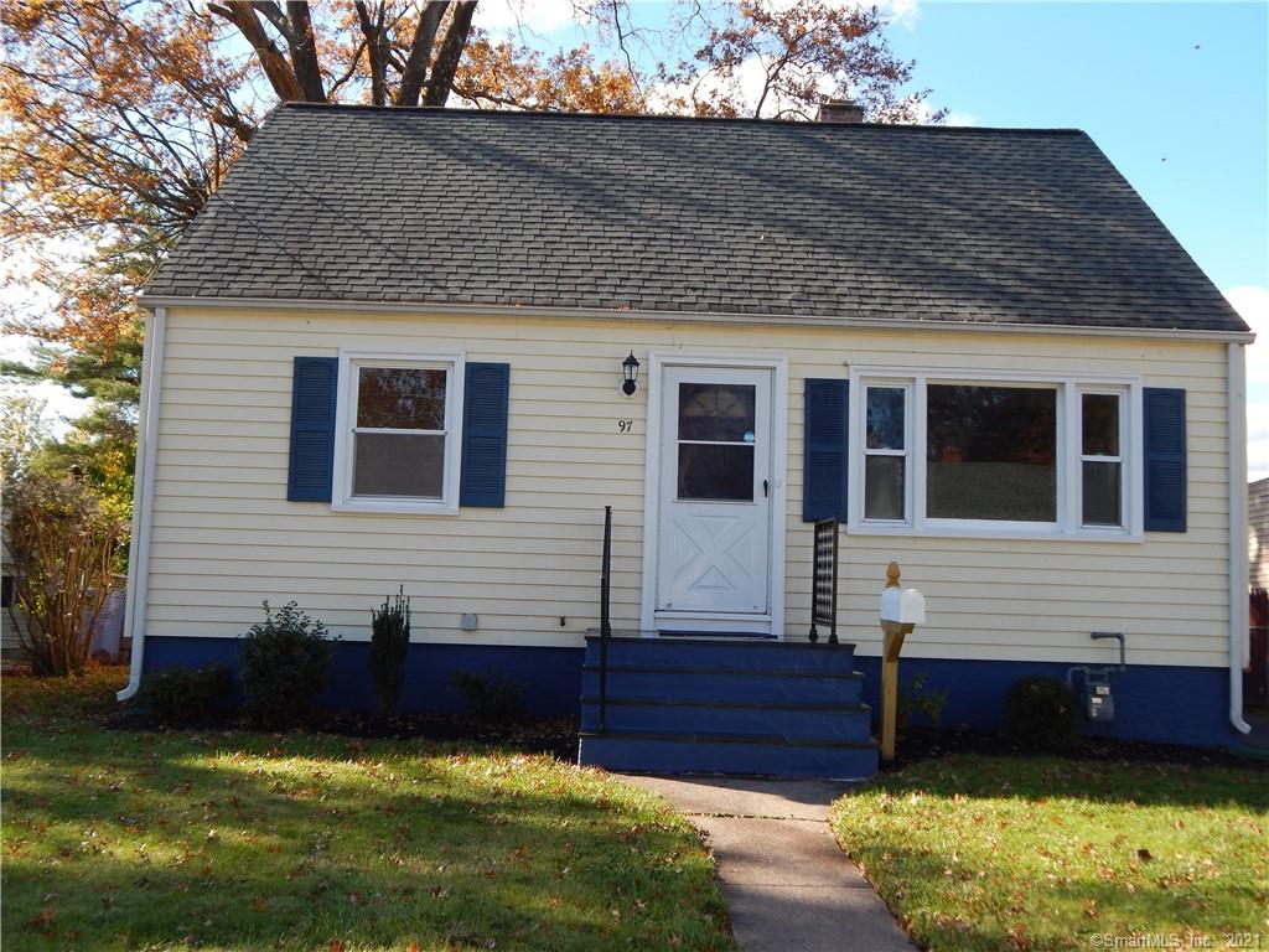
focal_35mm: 35
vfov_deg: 40.7
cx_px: 634
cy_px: 476
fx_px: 1283
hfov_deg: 52.6
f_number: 3.3
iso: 125
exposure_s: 1/500
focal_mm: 6.1
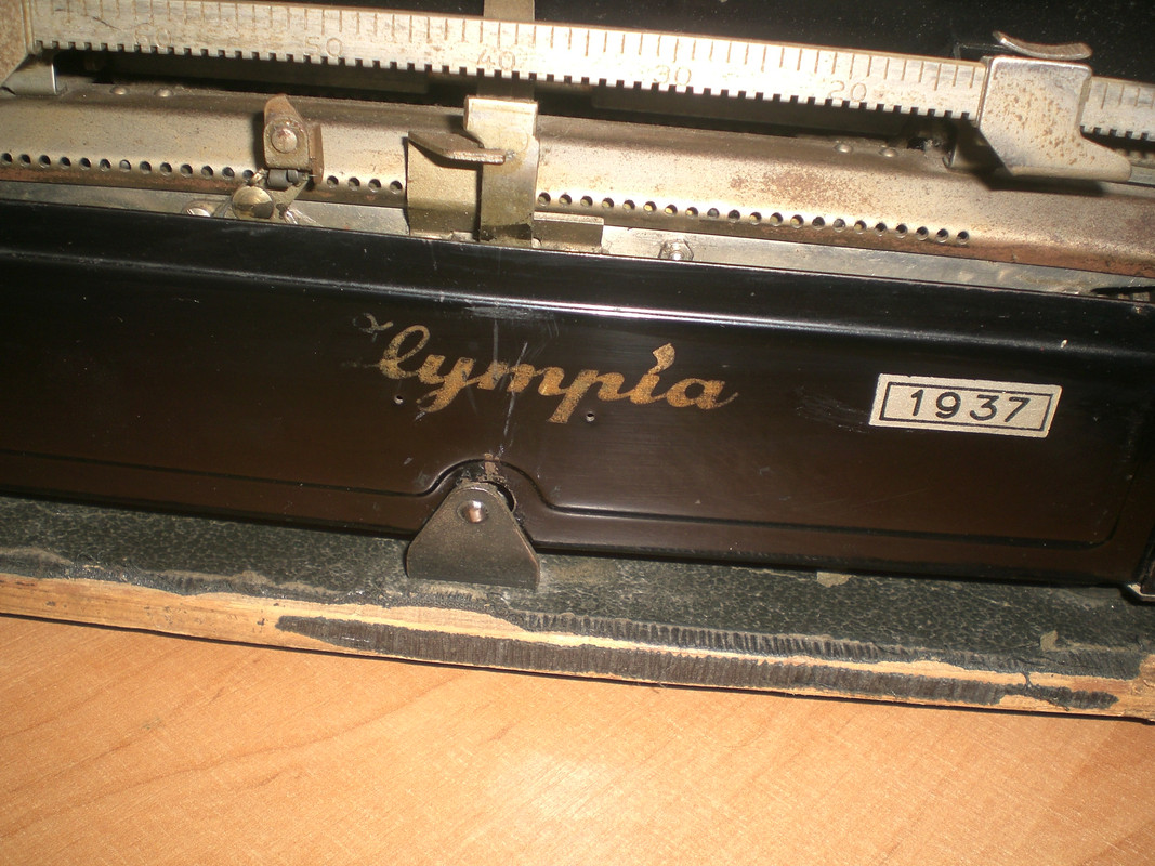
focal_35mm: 38
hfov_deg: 49.0
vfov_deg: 37.7
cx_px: 578
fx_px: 1268
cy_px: 433
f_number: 3.1
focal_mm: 6.3
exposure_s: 1/60
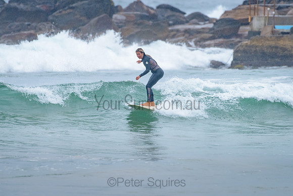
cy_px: 91
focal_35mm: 613
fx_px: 4992
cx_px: 137
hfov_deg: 3.4
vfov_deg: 2.2
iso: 1100
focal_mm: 500
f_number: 5.6
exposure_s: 1/1000
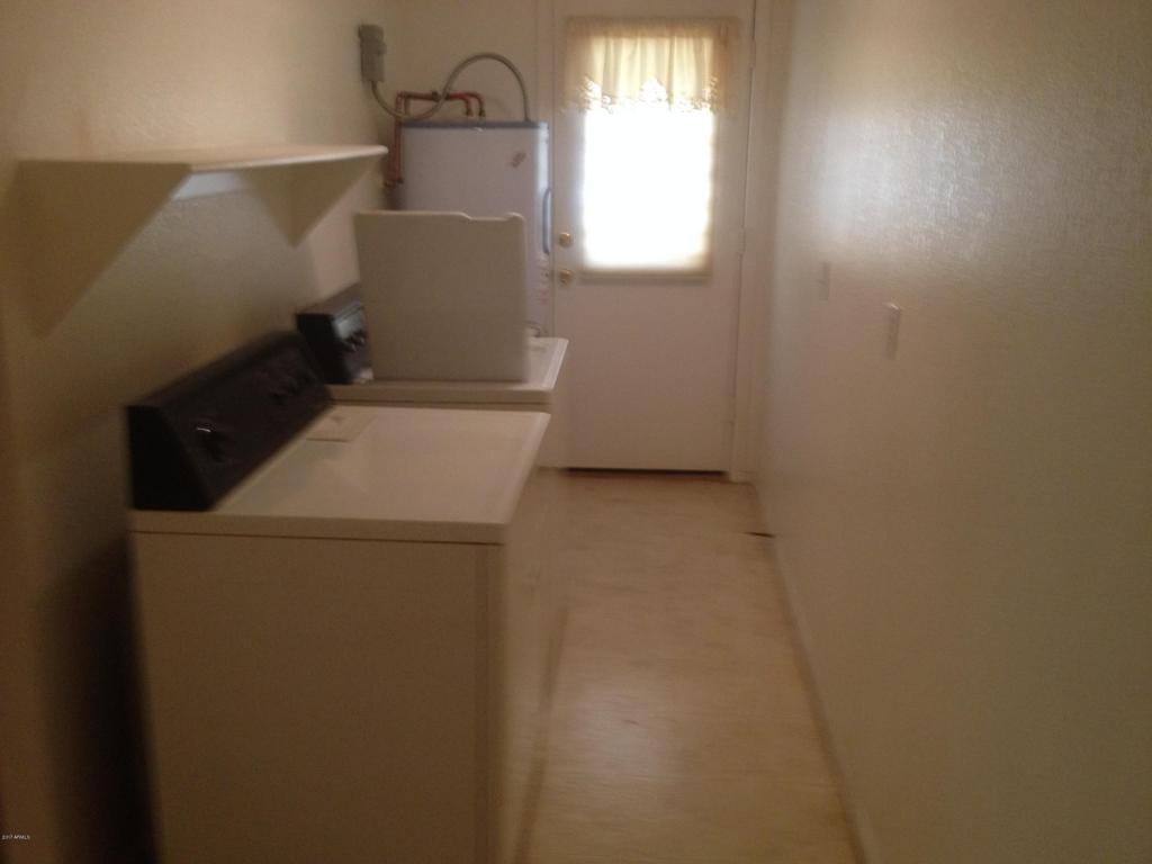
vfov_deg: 40.7
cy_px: 432
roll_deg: -2.9
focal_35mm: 35
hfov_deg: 52.6
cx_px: 576
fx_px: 1165
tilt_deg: -17.9
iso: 160
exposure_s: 1/20
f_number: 2.4
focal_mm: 4.28
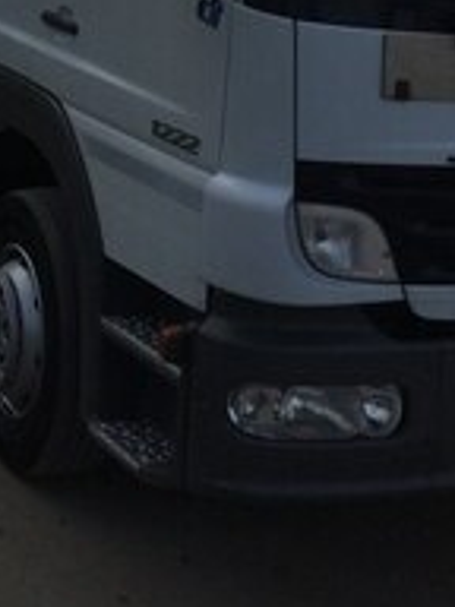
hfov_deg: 19.5
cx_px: 107
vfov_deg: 23.5
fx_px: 1314
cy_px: -142
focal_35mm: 75
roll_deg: -4.6
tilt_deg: -2.0
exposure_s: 1/2740
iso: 32
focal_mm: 4.15
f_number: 2.2
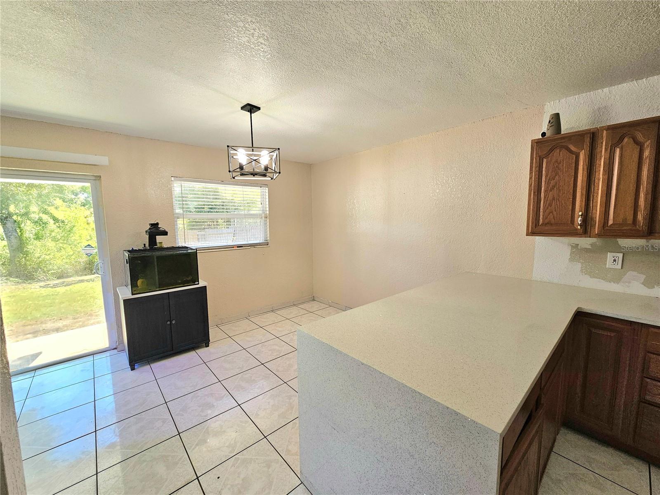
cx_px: 330
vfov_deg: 89.9
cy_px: 248
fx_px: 248
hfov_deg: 106.2
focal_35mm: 13
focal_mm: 2.2
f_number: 2.2
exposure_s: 1/120
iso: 64
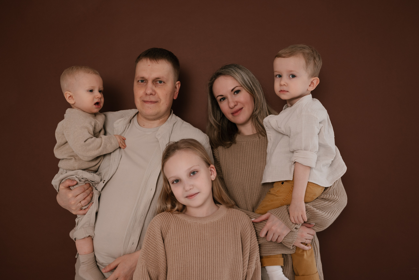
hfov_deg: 54.4
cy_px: 140
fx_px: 408
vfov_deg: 37.9
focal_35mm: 35
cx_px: 210
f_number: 2.8
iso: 320
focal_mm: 35
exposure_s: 1/200
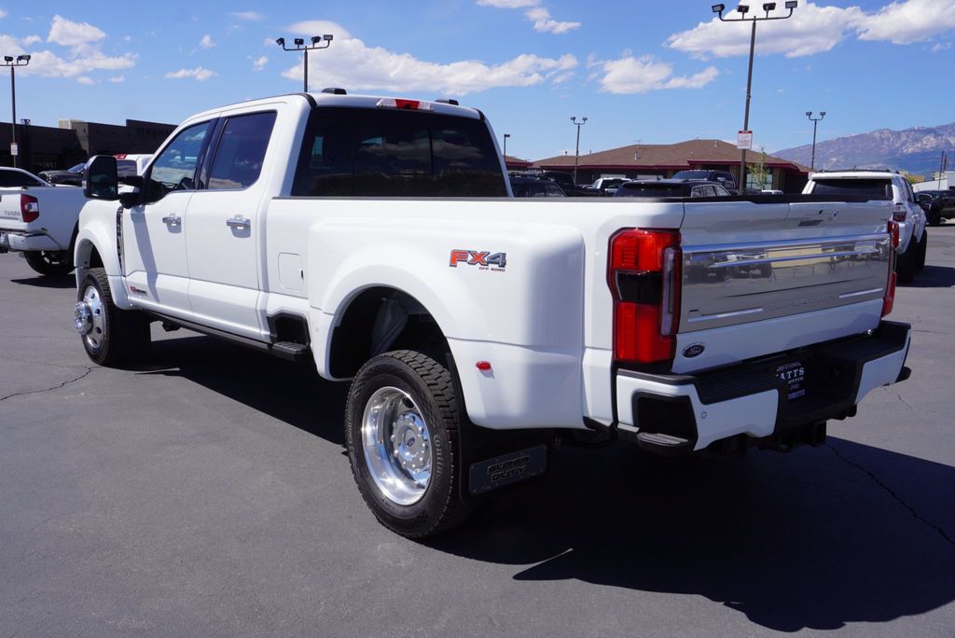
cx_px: 478
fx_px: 836
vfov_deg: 41.8
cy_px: 319
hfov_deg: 59.5
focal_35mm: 32
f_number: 10
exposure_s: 1/200
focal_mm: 21
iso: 100
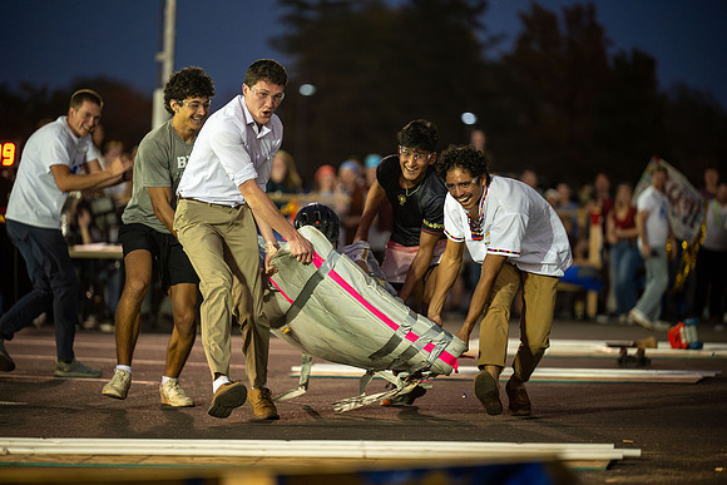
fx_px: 3636
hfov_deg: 11.4
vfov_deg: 7.6
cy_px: 242
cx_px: 364
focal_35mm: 180
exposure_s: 1/640
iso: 4000
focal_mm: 180
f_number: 2.8
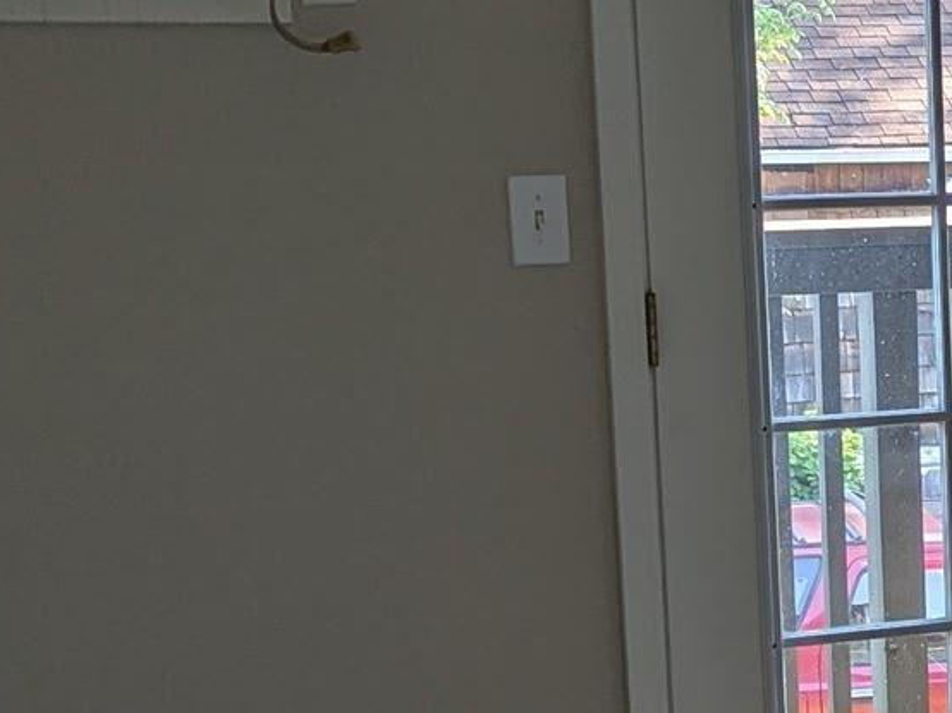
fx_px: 3051
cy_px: 673
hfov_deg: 15.9
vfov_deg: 13.2
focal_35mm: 111
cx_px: 1523
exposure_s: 1/69.4
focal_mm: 6.81
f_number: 1.85
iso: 53
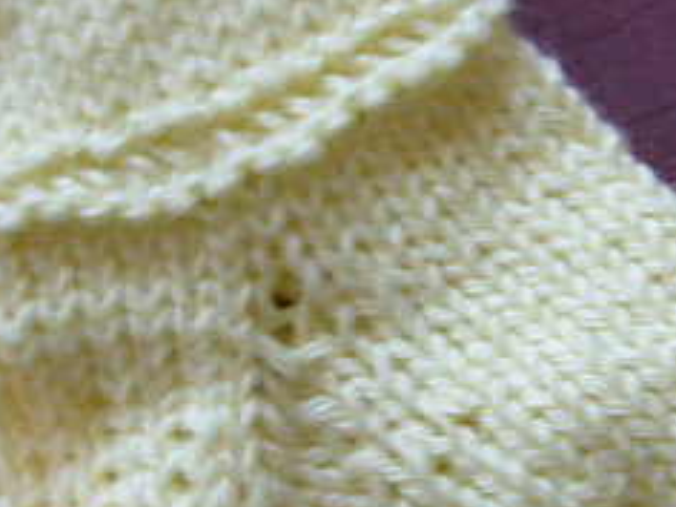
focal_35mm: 103
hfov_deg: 19.1
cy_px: 243
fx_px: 2011
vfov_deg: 14.4
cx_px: 355
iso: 50
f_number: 2.8
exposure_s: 1/6
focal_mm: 7.8
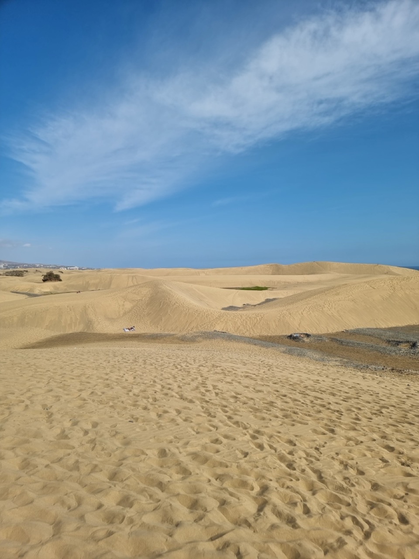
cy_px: 280
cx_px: 210
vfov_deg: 71.6
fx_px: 387
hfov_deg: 56.8
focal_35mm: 24
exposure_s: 1/1716
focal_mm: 6.7
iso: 50
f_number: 1.8
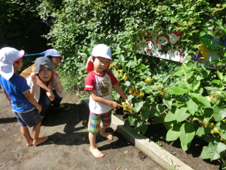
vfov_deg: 56.8
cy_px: 85
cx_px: 113
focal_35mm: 24
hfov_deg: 71.6
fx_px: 157
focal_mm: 4.24
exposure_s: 1/800
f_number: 3
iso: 80
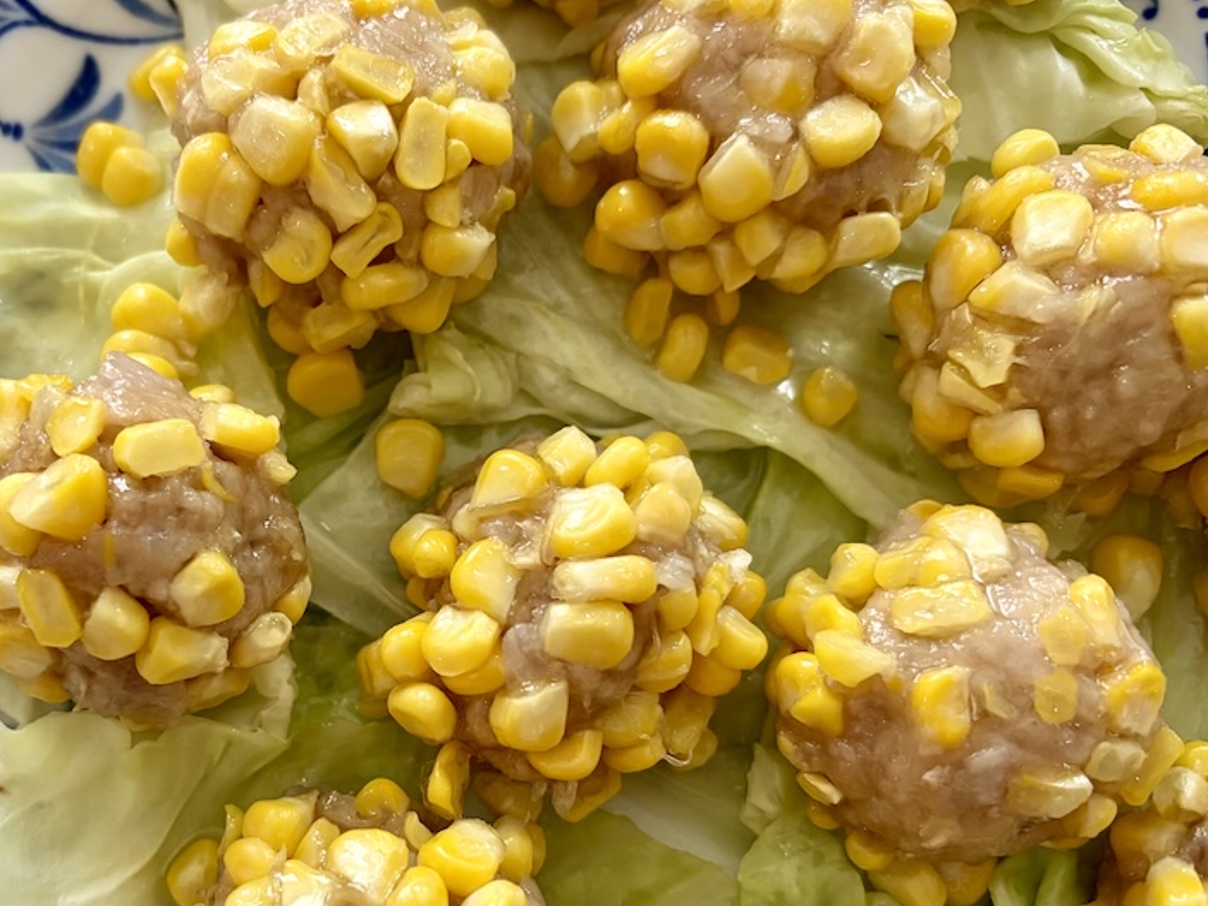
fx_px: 1291
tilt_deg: -81.8
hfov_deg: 49.2
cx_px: 390
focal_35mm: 37
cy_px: 569
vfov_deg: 38.4
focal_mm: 5.96
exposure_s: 1/60
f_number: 1.6
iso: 200
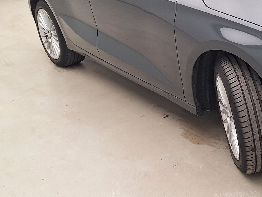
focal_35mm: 57
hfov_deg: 31.5
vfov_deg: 25.6
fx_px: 431
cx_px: 256
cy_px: 88
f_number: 1.8
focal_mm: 5.54
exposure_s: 1/100
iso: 64
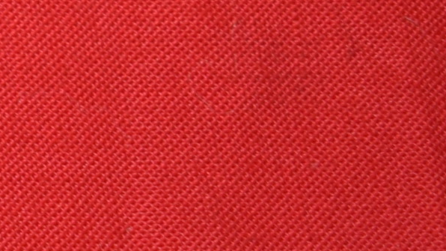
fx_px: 4067
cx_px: -1185
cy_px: -620
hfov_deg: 5.6
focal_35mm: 344
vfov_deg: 3.4
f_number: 5
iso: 160
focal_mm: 29
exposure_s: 1/25
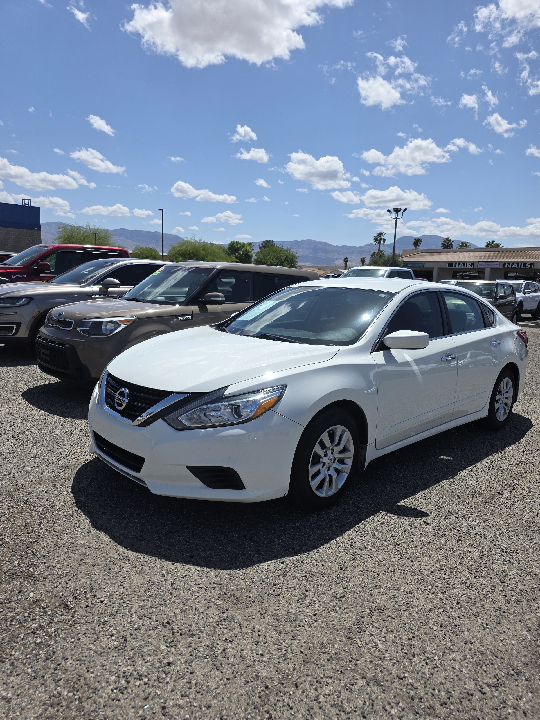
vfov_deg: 73.9
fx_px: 478
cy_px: 360
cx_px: 270
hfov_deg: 58.9
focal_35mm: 23
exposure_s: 1/7944
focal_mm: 6.3
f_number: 1.7
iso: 64
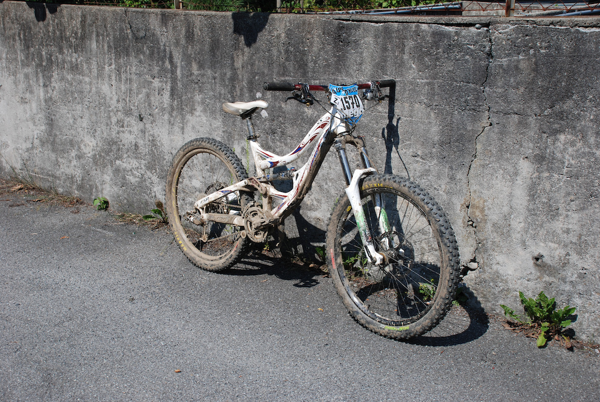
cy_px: 201
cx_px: 300
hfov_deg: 41.1
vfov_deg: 28.1
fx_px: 801
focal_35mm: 48
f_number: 8
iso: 100
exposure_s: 1/250
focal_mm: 32
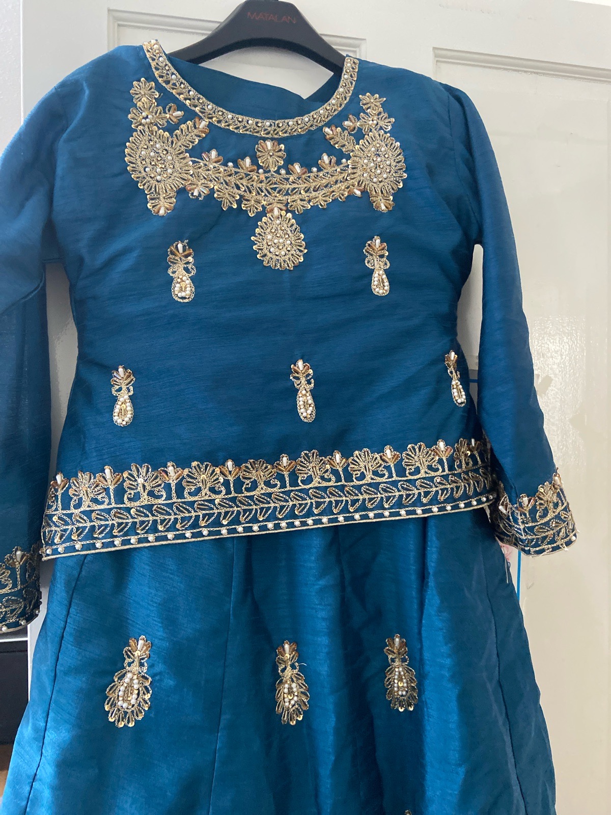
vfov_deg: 67.3
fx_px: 612
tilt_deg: -0.6
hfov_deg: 53.1
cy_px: 408
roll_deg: +0.5
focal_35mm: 26
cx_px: 306
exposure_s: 1/33
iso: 640
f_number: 1.8
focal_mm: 4.25
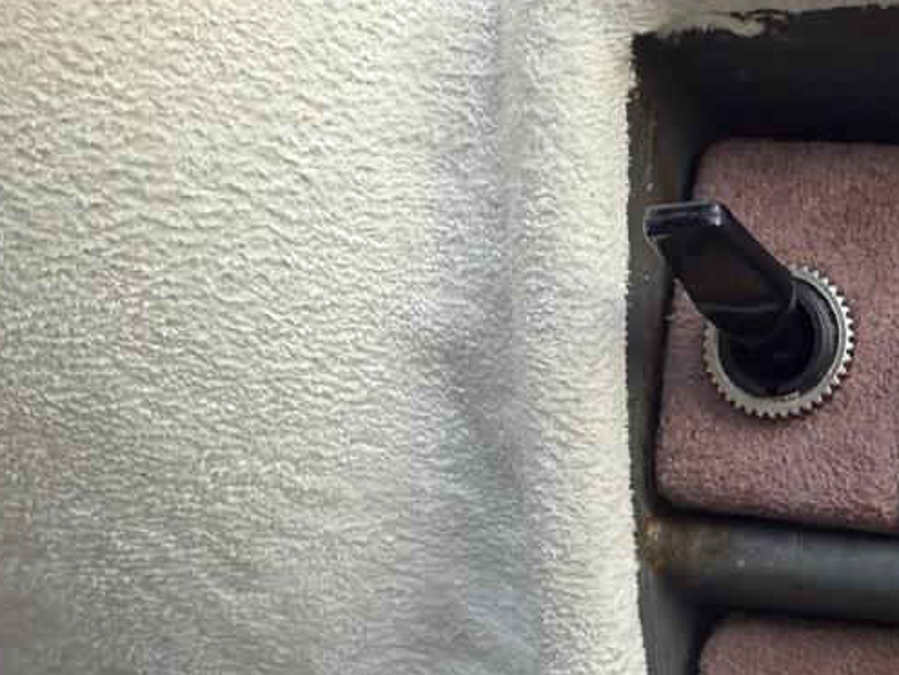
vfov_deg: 23.5
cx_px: 846
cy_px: 503
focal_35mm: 62
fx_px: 1611
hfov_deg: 29.6
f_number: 2.2
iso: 200
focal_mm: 2.22
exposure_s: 1/121
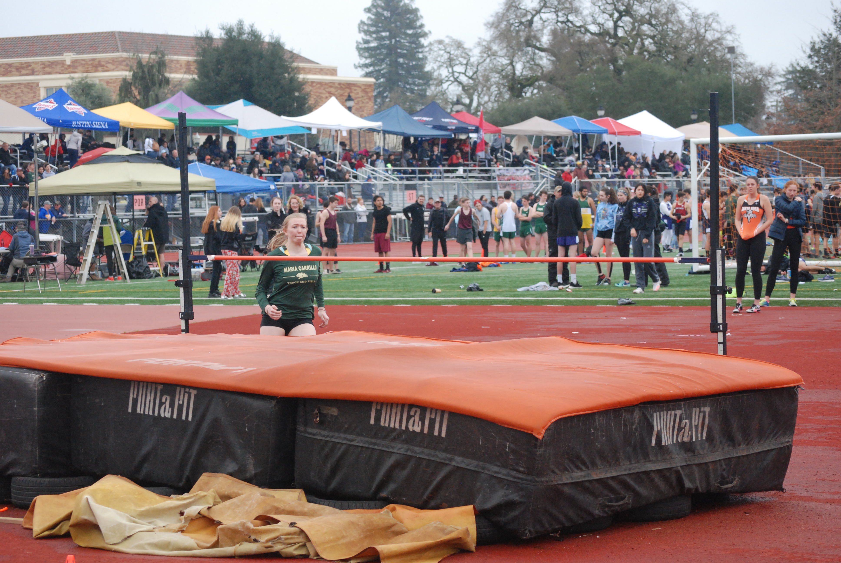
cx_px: 420
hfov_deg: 20.0
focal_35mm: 102
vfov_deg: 13.5
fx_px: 2386
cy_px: 282
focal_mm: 68
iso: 1000
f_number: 7.1
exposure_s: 1/800
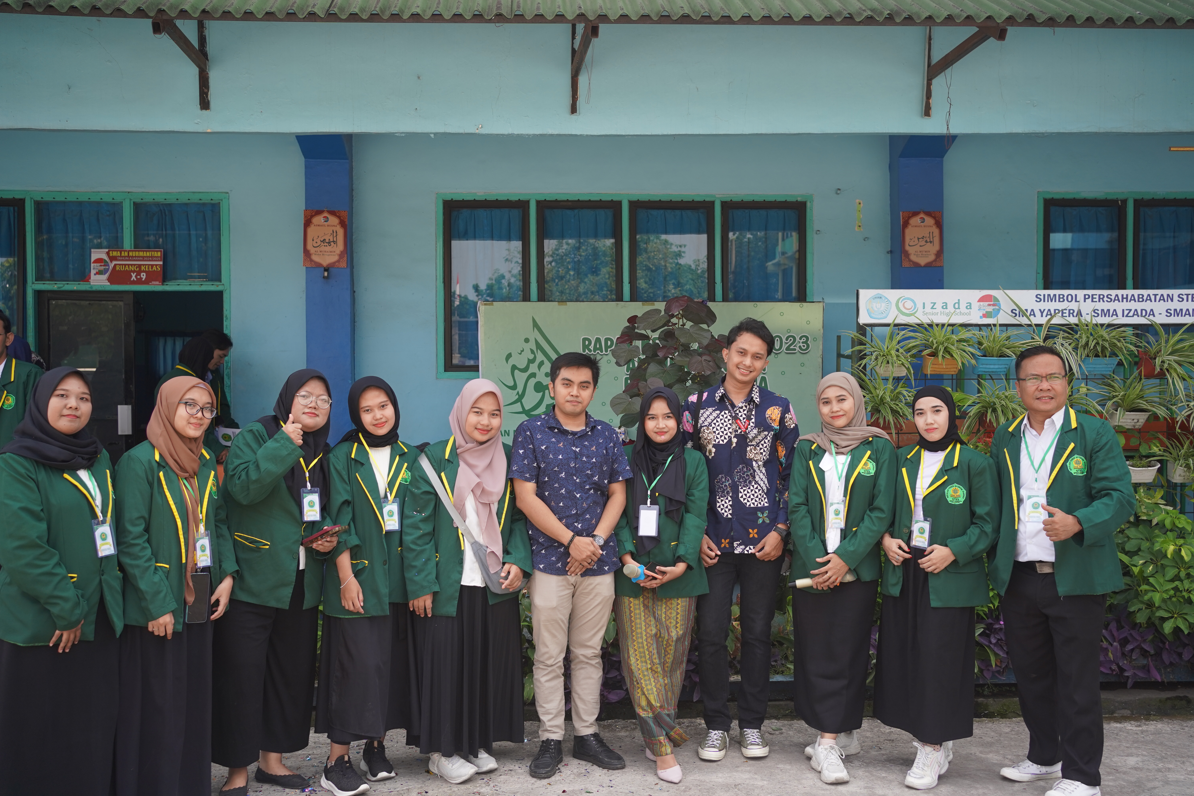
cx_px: 597
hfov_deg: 54.4
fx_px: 1161
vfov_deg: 37.9
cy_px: 398
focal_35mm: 35
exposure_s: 1/160
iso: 250
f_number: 4
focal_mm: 35
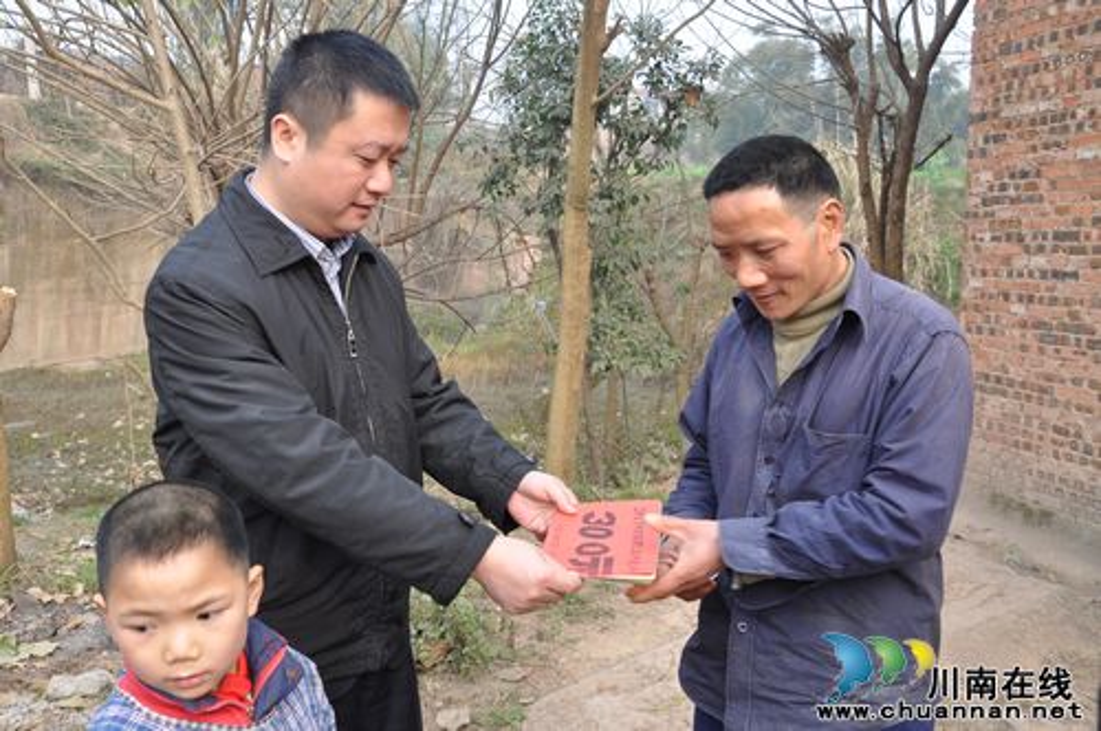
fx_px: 1008
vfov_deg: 39.9
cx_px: 550
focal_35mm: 33
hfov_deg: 57.3
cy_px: 366
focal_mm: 22
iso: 200
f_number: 9
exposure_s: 1/80
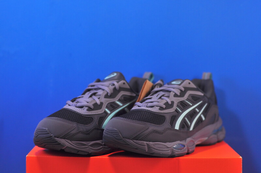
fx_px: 543
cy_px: 86
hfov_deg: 27.0
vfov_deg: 18.1
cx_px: 130
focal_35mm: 75
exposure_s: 1/320
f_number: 2.5
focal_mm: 50
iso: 250
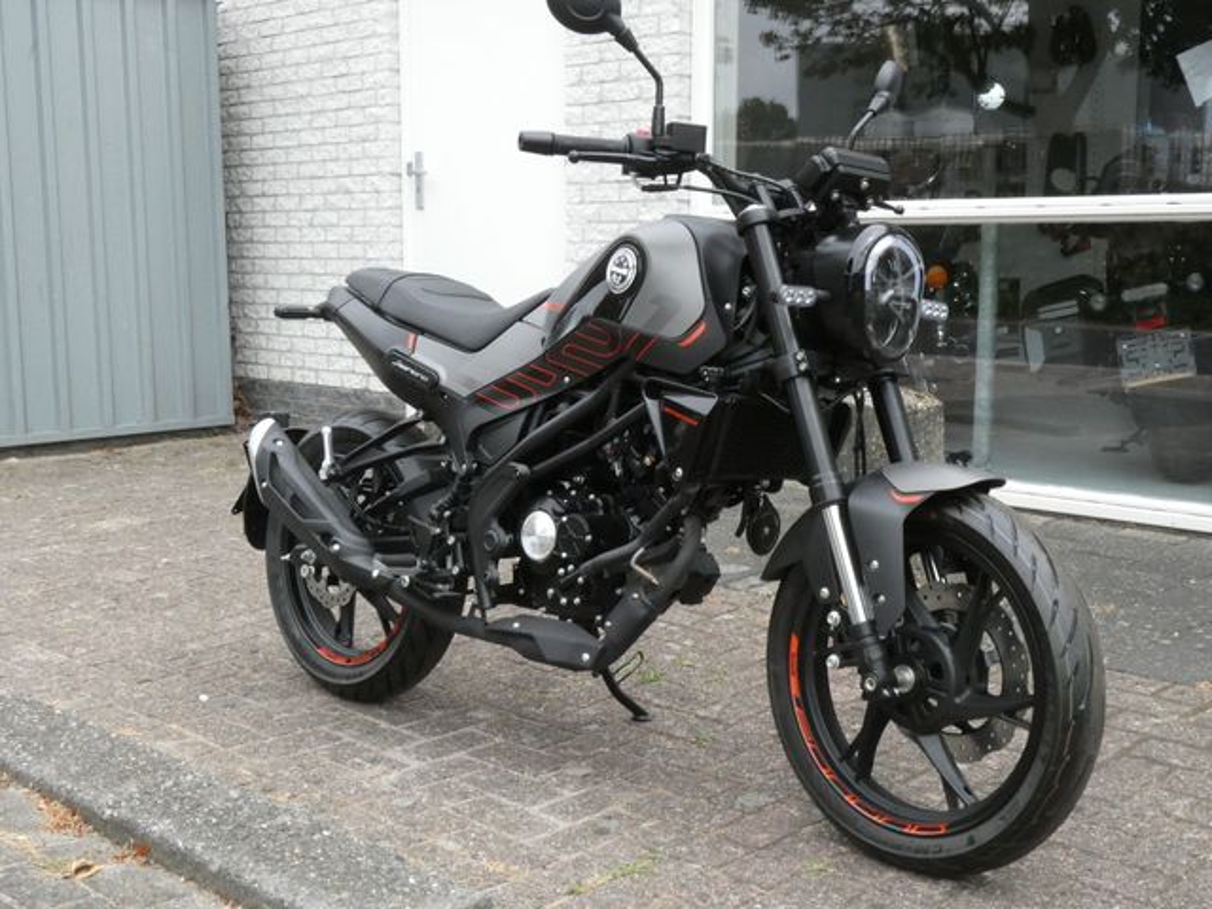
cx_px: 606
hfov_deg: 41.2
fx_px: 1611
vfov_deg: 31.5
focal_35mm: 46
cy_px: 454
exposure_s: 1/800
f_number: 7.1
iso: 800
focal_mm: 8.2
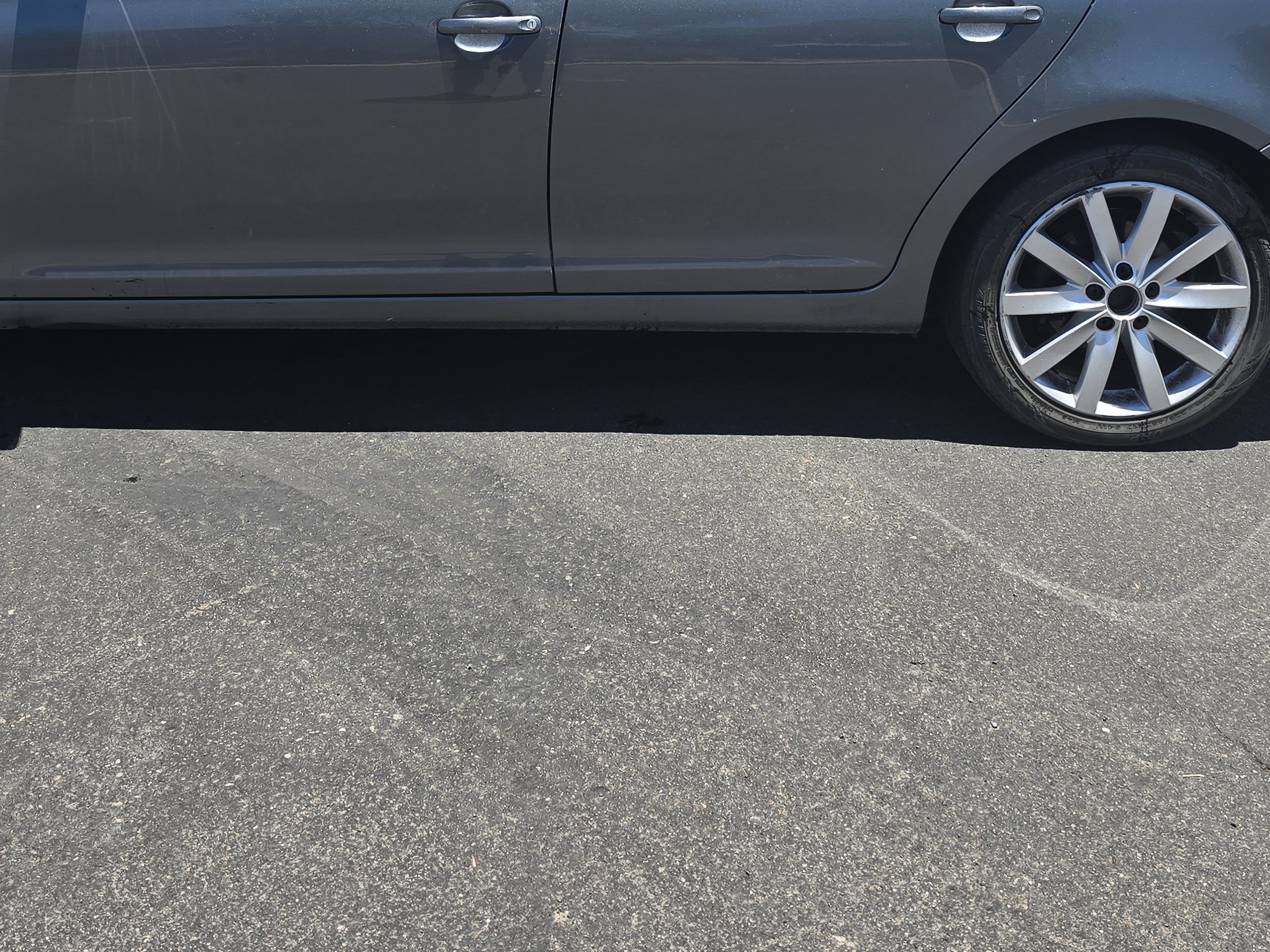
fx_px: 1614
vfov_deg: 30.9
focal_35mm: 44
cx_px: 518
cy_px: 43
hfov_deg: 42.8
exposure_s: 1/432
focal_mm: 6.3
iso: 12
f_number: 1.7
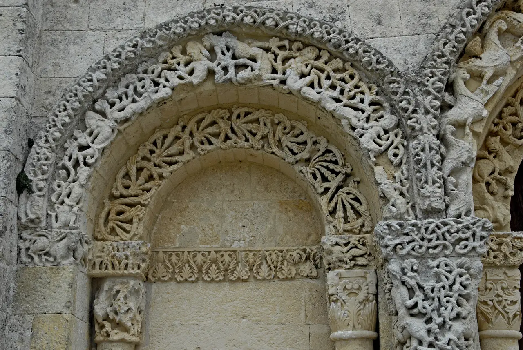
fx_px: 742
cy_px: 175
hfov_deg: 38.8
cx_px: 262
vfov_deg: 26.6
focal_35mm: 51
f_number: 5.6
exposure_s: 1/80
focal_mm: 34
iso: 200
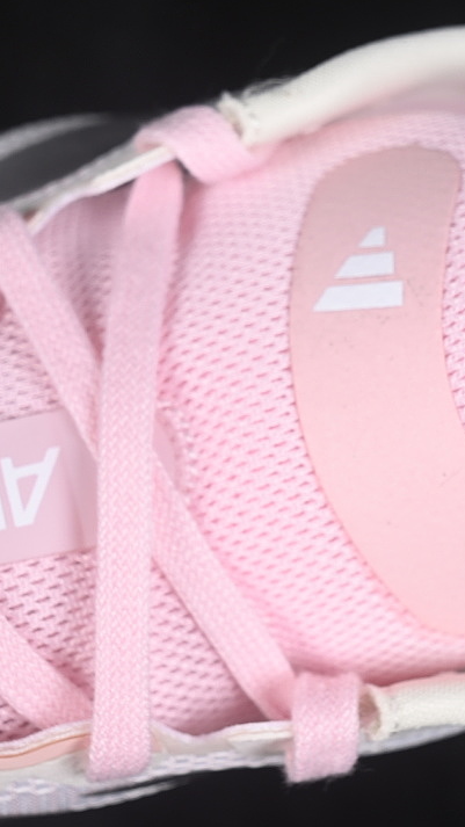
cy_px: 411
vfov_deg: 18.0
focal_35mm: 119
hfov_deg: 10.2
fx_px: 2609
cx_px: 274
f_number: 7.1
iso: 160
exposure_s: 1/80
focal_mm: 50
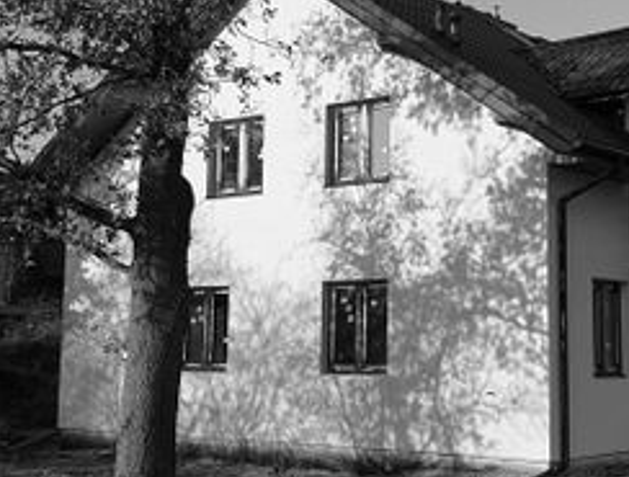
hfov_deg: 45.4
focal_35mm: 40
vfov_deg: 36.1
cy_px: 193
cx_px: 452
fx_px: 730
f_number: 2.4
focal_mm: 4.3
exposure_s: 1/888
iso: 50
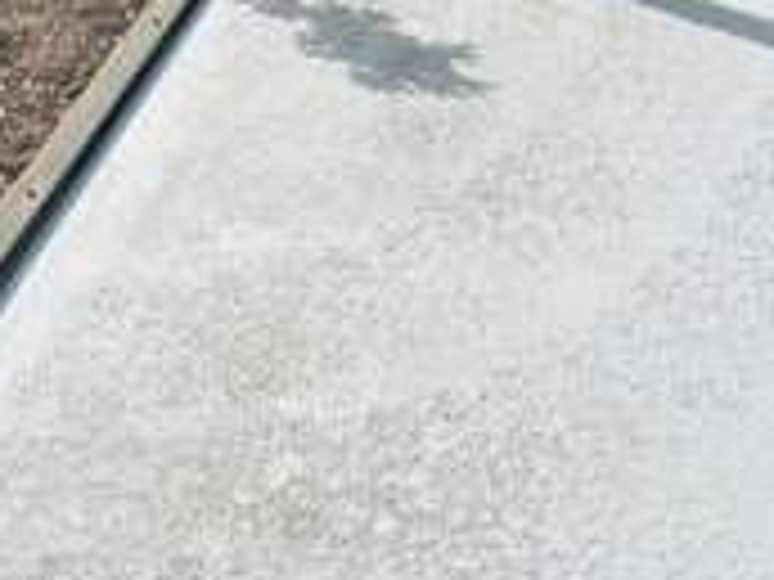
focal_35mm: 67
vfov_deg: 20.7
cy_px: -92
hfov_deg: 28.7
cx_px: 234
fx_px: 1498
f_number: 1.78
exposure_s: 1/3472
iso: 80
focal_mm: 6.86
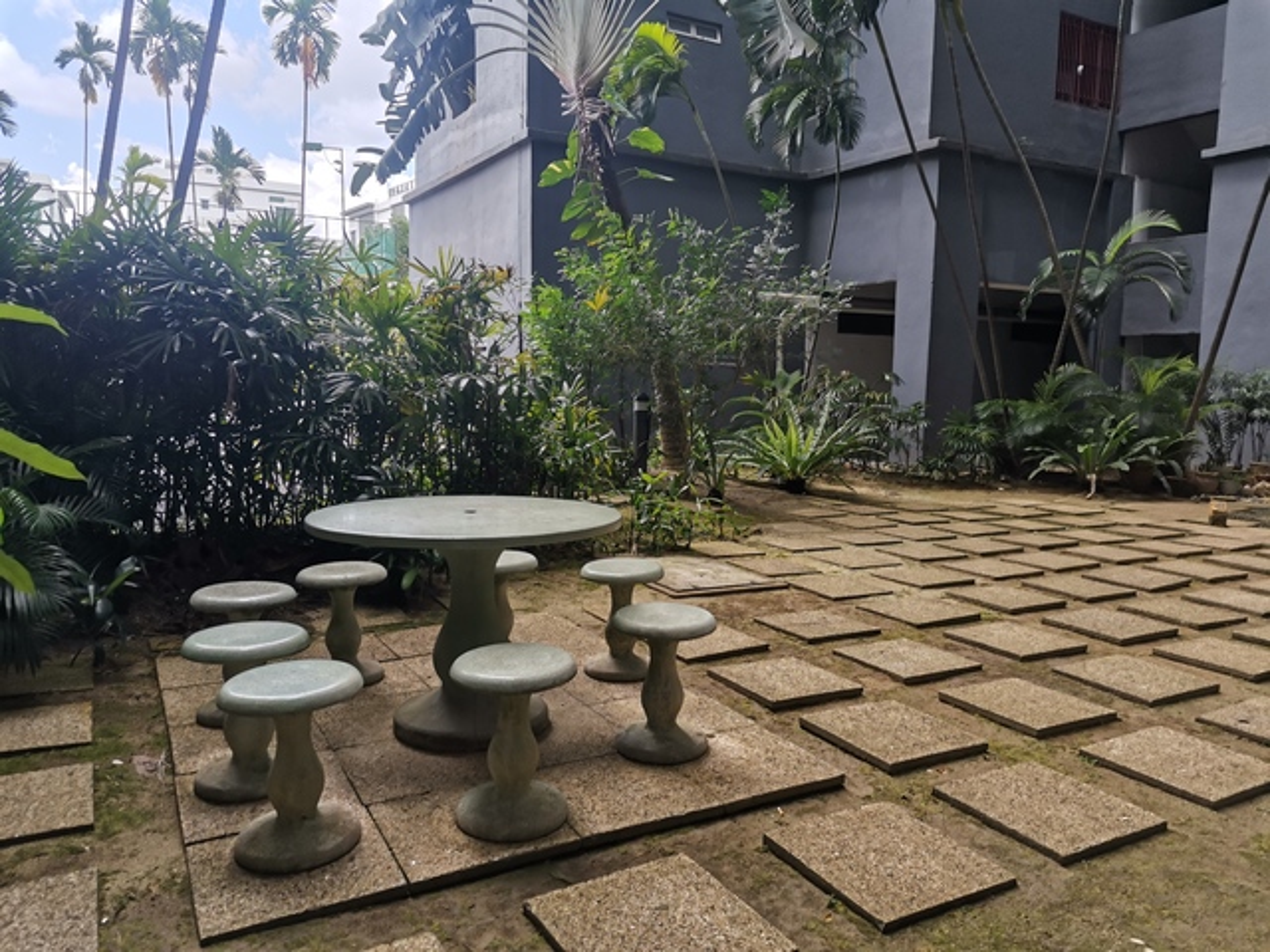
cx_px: 635
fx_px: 954
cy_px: 476
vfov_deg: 53.1
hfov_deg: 67.3
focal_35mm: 26
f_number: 1.8
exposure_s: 1/236
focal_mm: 4.75
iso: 50
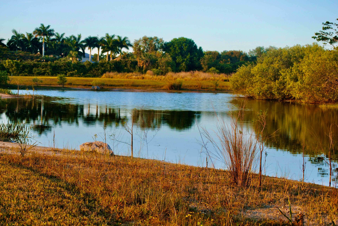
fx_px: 775
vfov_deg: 16.6
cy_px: 113
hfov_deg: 24.6
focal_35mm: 82
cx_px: 169
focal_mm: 55
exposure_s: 1/160
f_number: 6.3
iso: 100
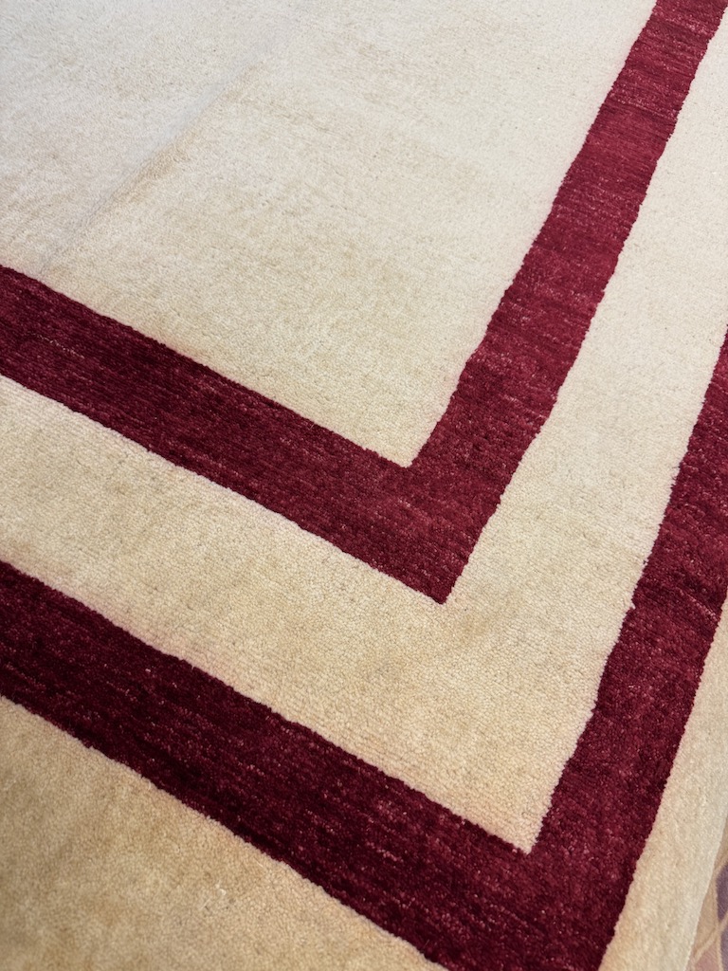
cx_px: 364
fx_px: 673
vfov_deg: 71.6
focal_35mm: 24
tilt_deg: -63.3
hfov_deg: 56.8
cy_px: 486
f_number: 1.78
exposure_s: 1/50
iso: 100
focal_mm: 6.76
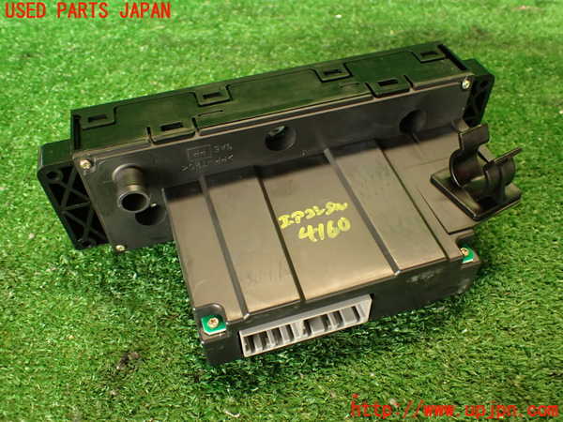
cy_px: 211
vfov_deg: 46.8
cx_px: 282
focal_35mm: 30
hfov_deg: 60.0
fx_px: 488
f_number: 2.3
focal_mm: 5.4
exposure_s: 1/30
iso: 320
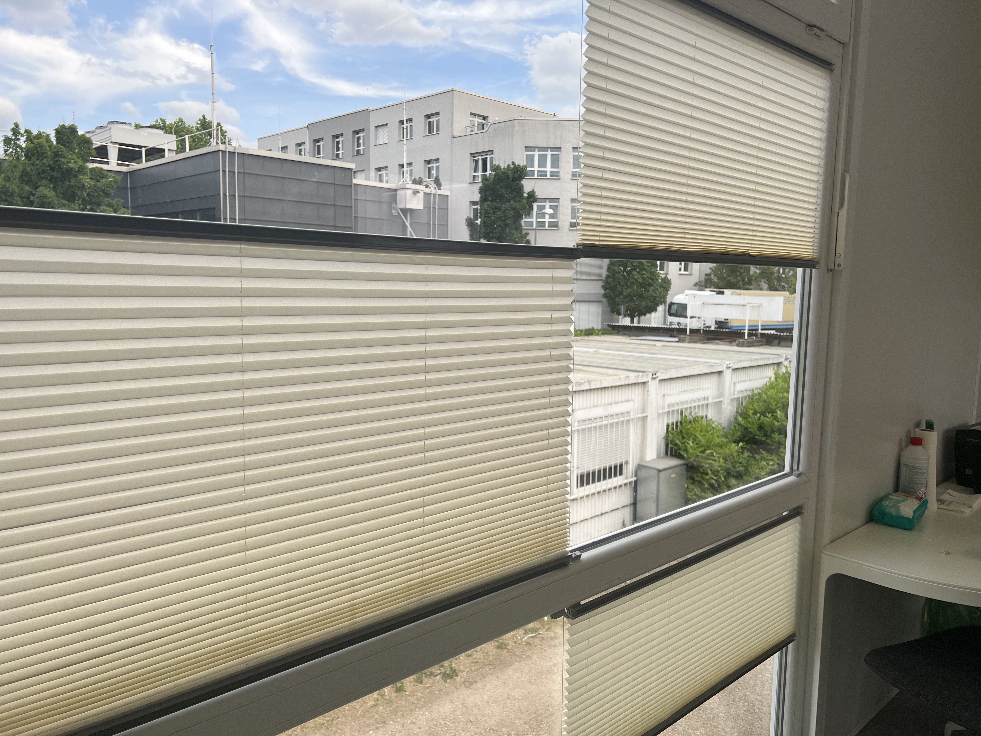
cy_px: 368
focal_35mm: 26
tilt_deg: -7.2
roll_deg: -0.8
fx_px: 737
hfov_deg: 67.3
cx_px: 490
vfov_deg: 53.1
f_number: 1.5
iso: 50
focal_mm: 5.7
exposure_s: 1/1669
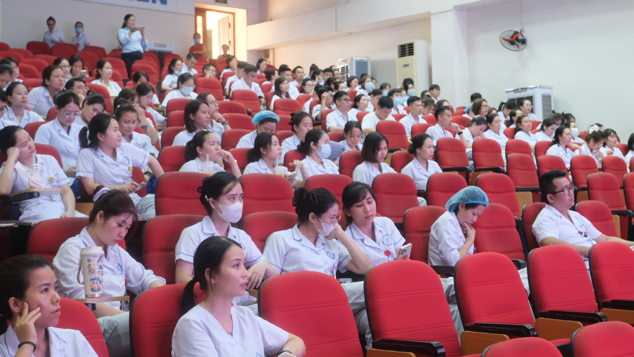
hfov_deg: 38.5
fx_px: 908
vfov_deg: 22.2
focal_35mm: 54
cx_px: 316
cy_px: 170
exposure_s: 1/50
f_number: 5
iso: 3200
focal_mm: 34.3
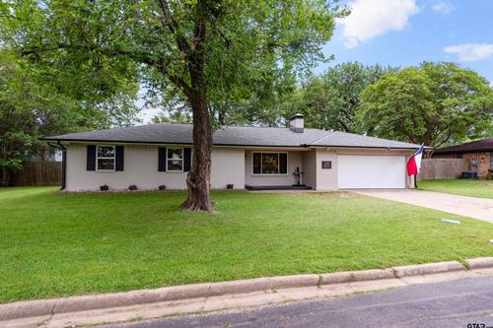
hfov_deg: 84.0
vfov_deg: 61.9
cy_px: 164
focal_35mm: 20
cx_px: 246
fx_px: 274
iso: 100
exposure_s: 1/800
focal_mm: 20
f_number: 2.8
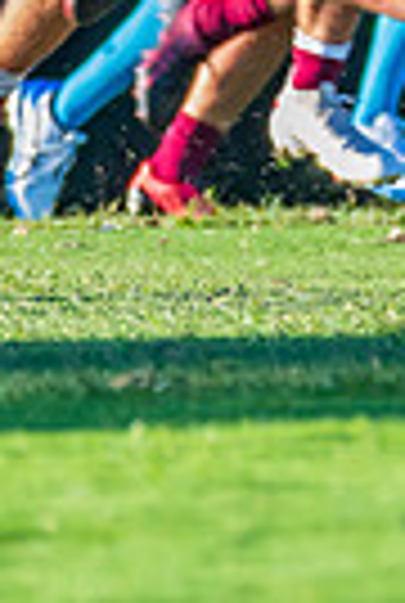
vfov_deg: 0.9
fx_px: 39299
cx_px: 345
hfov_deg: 0.6
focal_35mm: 2341
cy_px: -400
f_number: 7.1
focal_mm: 360
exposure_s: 1/500
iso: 800
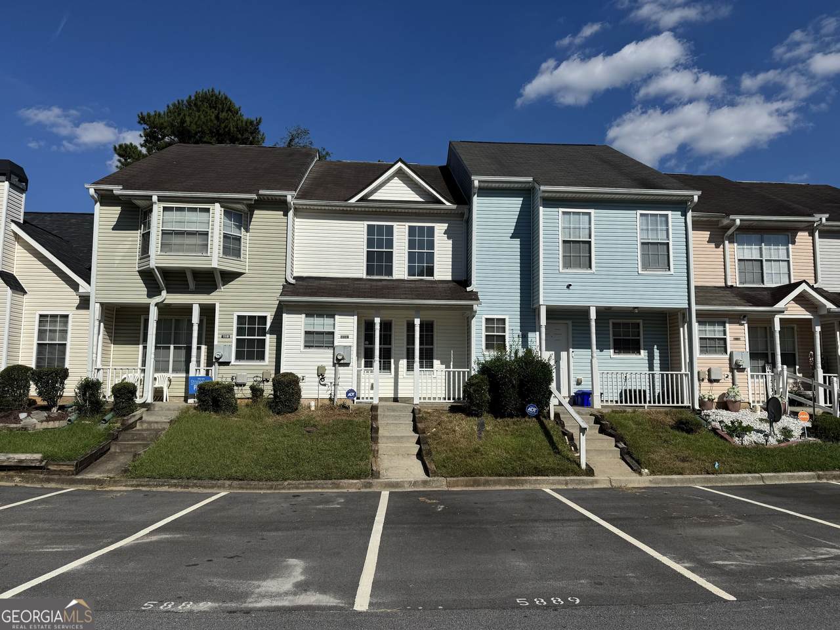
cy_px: 315
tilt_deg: +5.9
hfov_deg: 71.6
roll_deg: -0.5
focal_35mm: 24
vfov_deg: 56.8
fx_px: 582
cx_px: 420
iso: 80
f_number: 1.78
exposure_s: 1/12346
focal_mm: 6.76
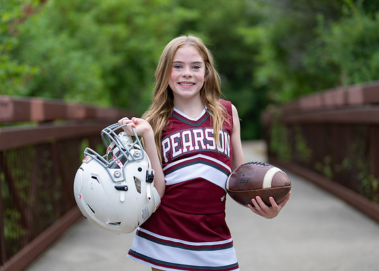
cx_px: 198
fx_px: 773
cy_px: 154
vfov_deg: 19.8
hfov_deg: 27.5
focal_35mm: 72
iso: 100
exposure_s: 1/1000
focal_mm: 50
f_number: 1.2
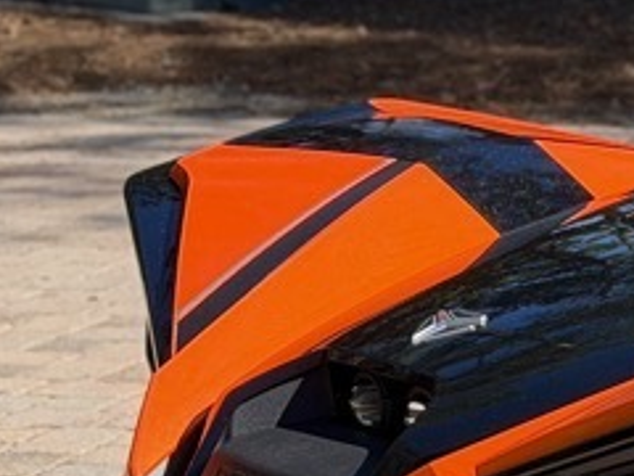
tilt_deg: -11.3
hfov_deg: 9.3
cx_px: 1091
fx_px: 3755
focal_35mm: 205
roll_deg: +0.6
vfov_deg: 7.2
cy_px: 373
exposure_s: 1/2577
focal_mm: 6.76
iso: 64
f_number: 1.78
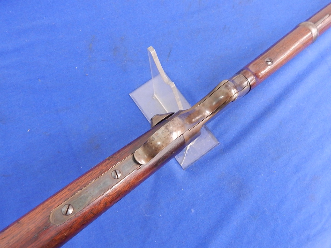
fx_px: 239
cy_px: 124
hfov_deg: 69.4
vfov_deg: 54.9
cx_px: 166
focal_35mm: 25
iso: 400
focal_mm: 4.5
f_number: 3.1
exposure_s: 1/10
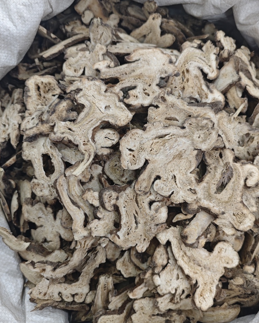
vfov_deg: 66.0
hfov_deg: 54.9
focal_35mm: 26
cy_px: 165
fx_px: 249
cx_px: 133
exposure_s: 1/100
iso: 400
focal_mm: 5.84
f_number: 1.6
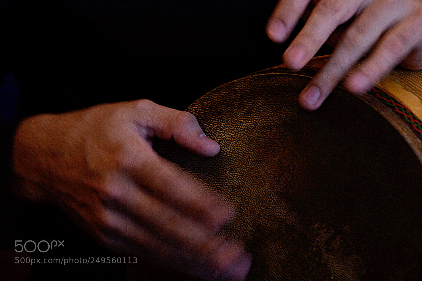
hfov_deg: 11.4
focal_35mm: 181
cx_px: 211
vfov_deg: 7.6
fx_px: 2122
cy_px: 140
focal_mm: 120
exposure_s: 1/50
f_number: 5
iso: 100
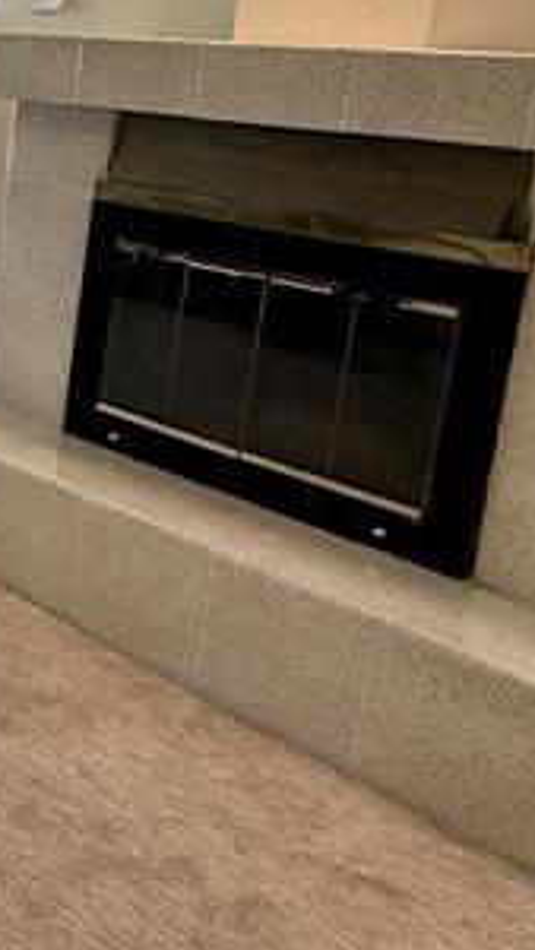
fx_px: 1310
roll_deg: -3.0
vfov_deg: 38.9
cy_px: 247
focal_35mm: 52
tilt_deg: -9.3
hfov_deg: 17.4
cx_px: -500
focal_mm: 2.22
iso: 100
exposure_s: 1/120
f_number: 2.2
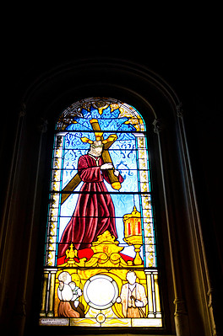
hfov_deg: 30.3
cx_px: 99
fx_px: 411
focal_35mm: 44
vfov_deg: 44.5
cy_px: 185
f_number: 3.2
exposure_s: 1/1000
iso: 1000
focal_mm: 26
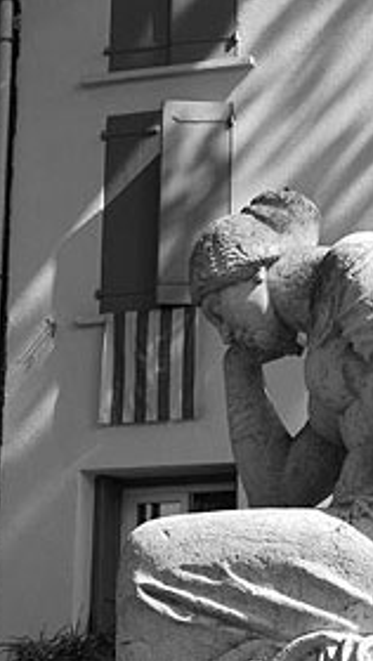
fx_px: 2435
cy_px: 309
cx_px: 250
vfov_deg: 15.5
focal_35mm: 139
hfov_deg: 8.8
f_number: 10
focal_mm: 55
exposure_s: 1/400
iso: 800
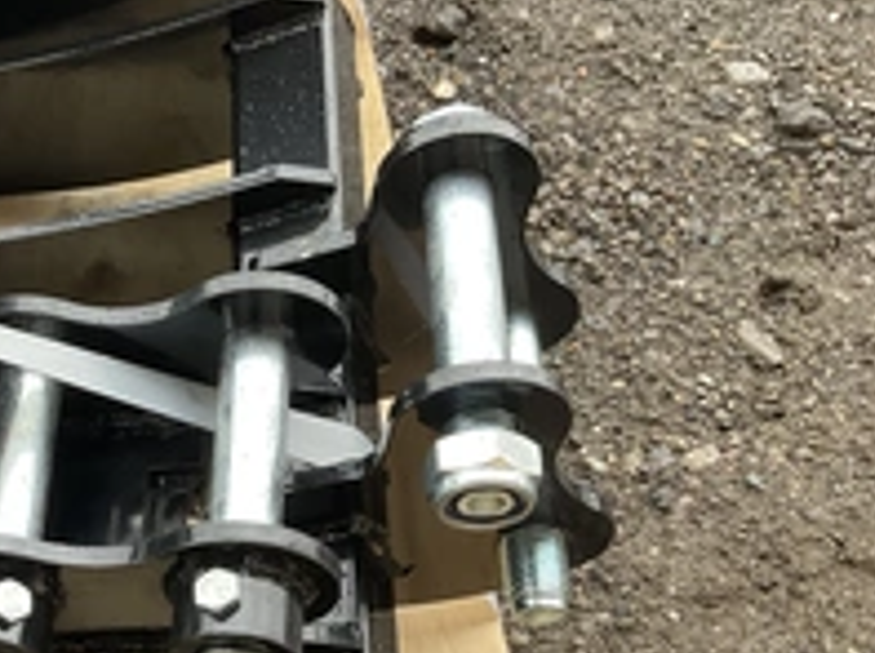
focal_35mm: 59
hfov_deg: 30.8
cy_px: 520
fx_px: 1489
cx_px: 36
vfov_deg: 24.4
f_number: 1.8
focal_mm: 3
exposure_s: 1/122
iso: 64
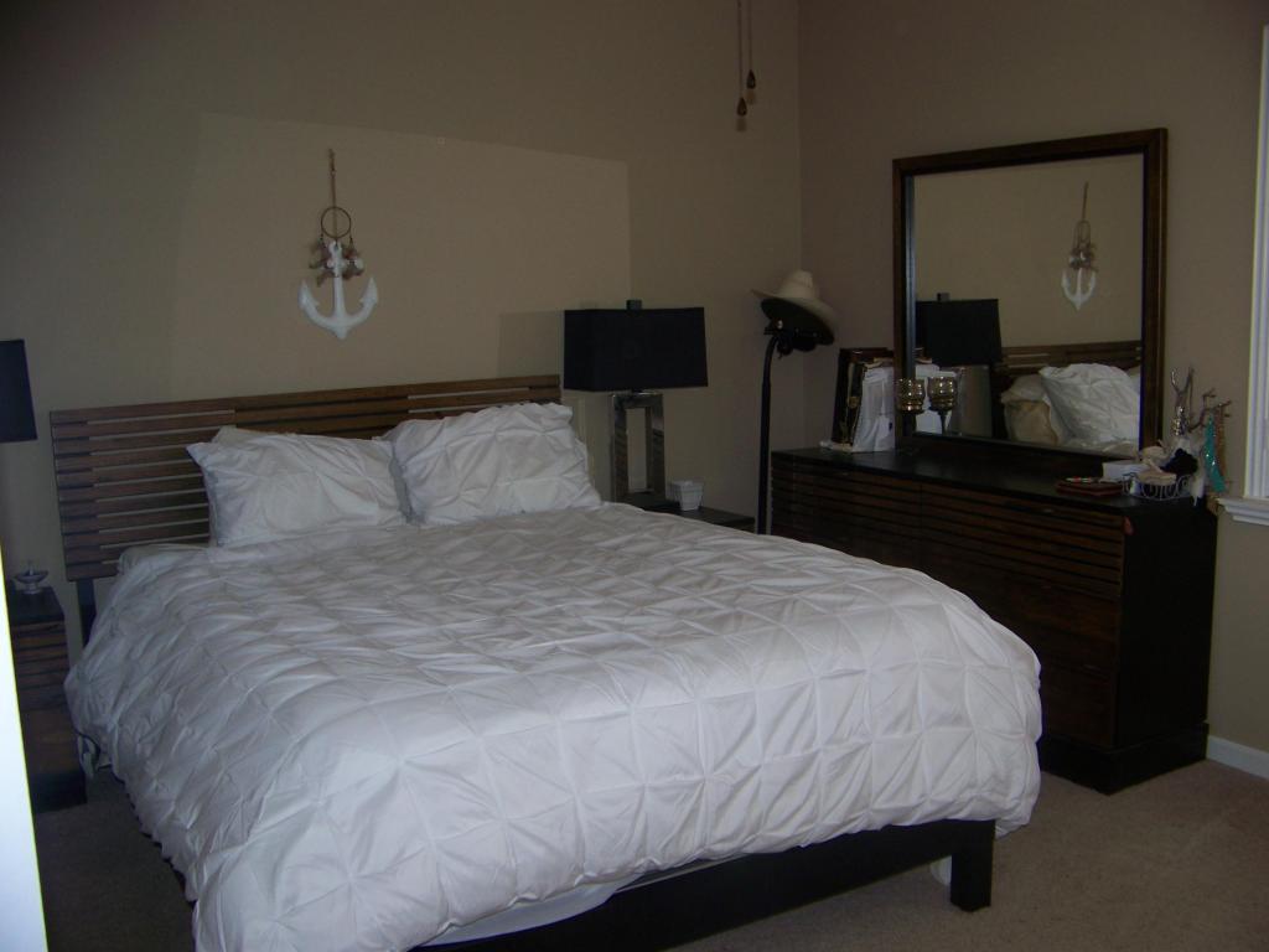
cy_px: 476
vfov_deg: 39.7
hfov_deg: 51.4
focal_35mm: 36
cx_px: 634
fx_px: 1320
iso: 64
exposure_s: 1/30
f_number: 2.8
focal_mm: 5.85
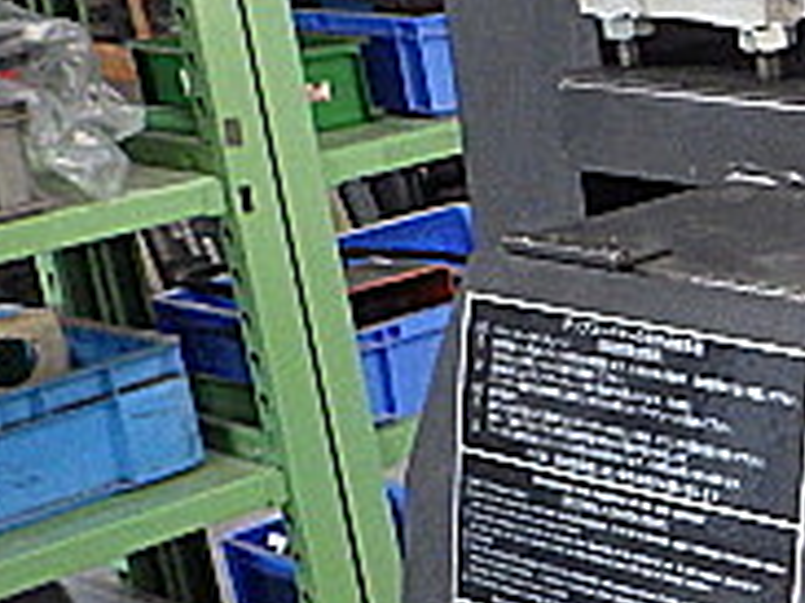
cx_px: 1377
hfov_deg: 17.1
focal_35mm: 98
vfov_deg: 15.0
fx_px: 2278
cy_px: 418
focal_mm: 5
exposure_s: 1/45
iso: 250
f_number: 3.5
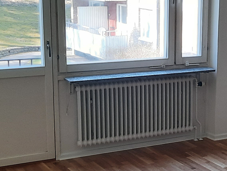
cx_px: 182
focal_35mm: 88
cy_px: 105
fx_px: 577
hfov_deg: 22.0
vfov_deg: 16.8
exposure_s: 1/50
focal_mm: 4.6
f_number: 2
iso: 50
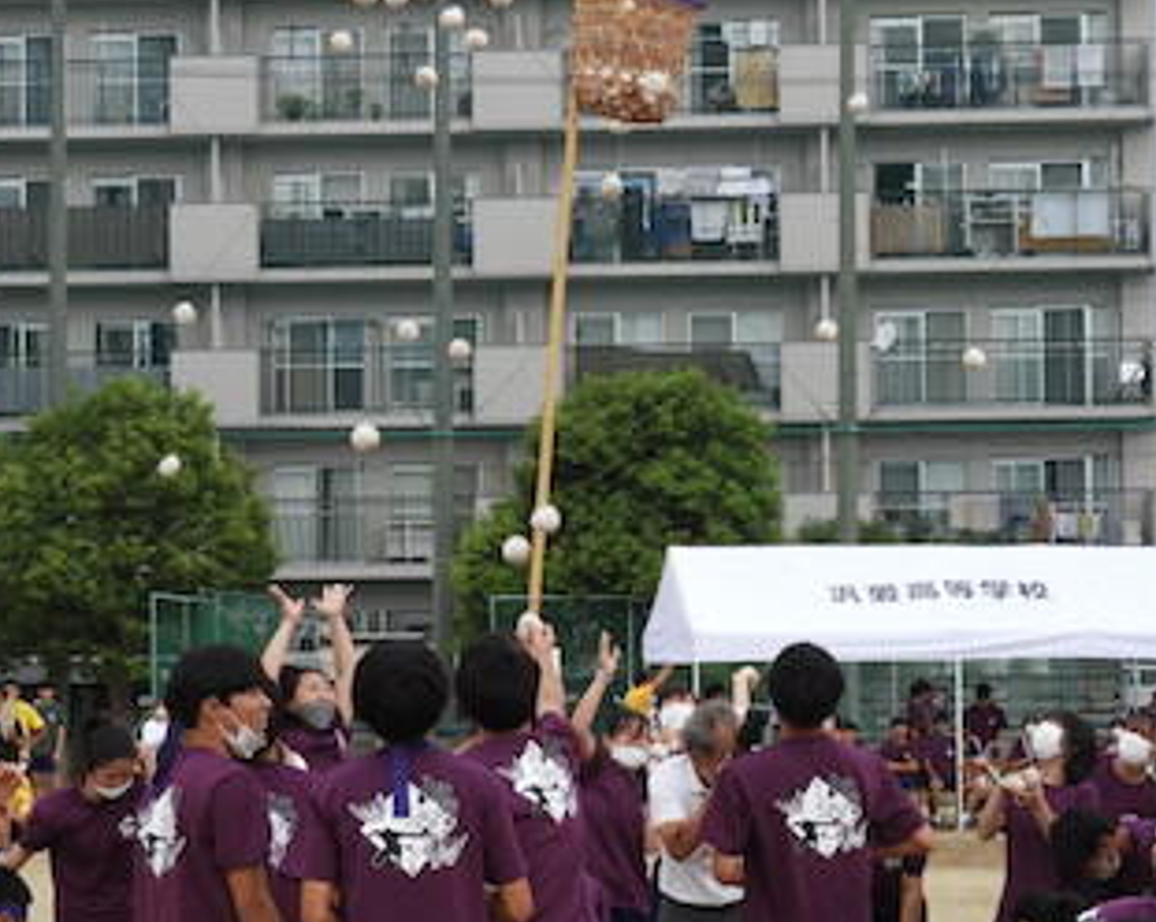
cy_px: 483
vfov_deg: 11.7
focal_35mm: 132
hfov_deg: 14.6
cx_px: 632
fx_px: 4510
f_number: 4.8
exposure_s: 1/400
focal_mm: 18.8
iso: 100
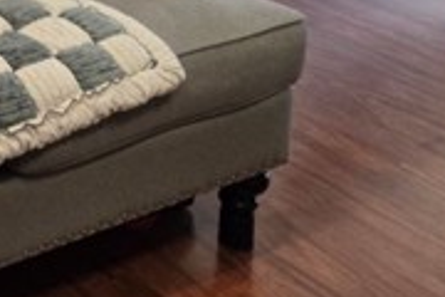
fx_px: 1051
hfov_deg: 20.2
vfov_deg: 14.0
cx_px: -240
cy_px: -265
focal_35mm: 85
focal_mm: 5.4
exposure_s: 1/120
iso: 250
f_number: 1.8
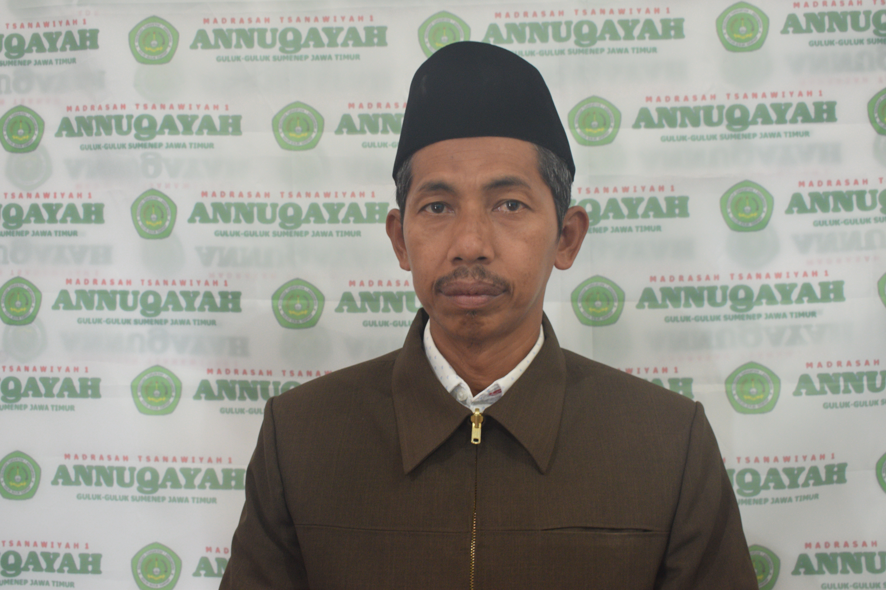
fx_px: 1070
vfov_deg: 30.8
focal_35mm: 44
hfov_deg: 45.0
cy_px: 295
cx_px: 443
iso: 800
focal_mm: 29
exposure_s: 1/10
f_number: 5.6
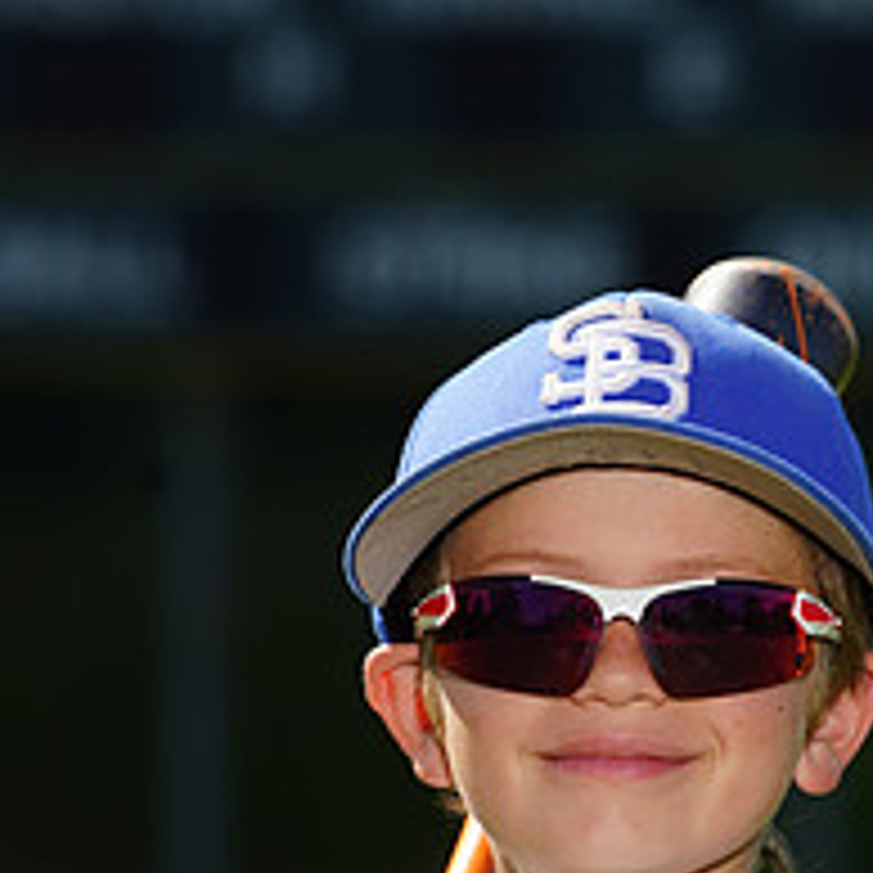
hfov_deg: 2.9
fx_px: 17491
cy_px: 1048
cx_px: 583
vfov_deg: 2.9
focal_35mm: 613
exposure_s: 1/250
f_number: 8
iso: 100
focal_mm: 241
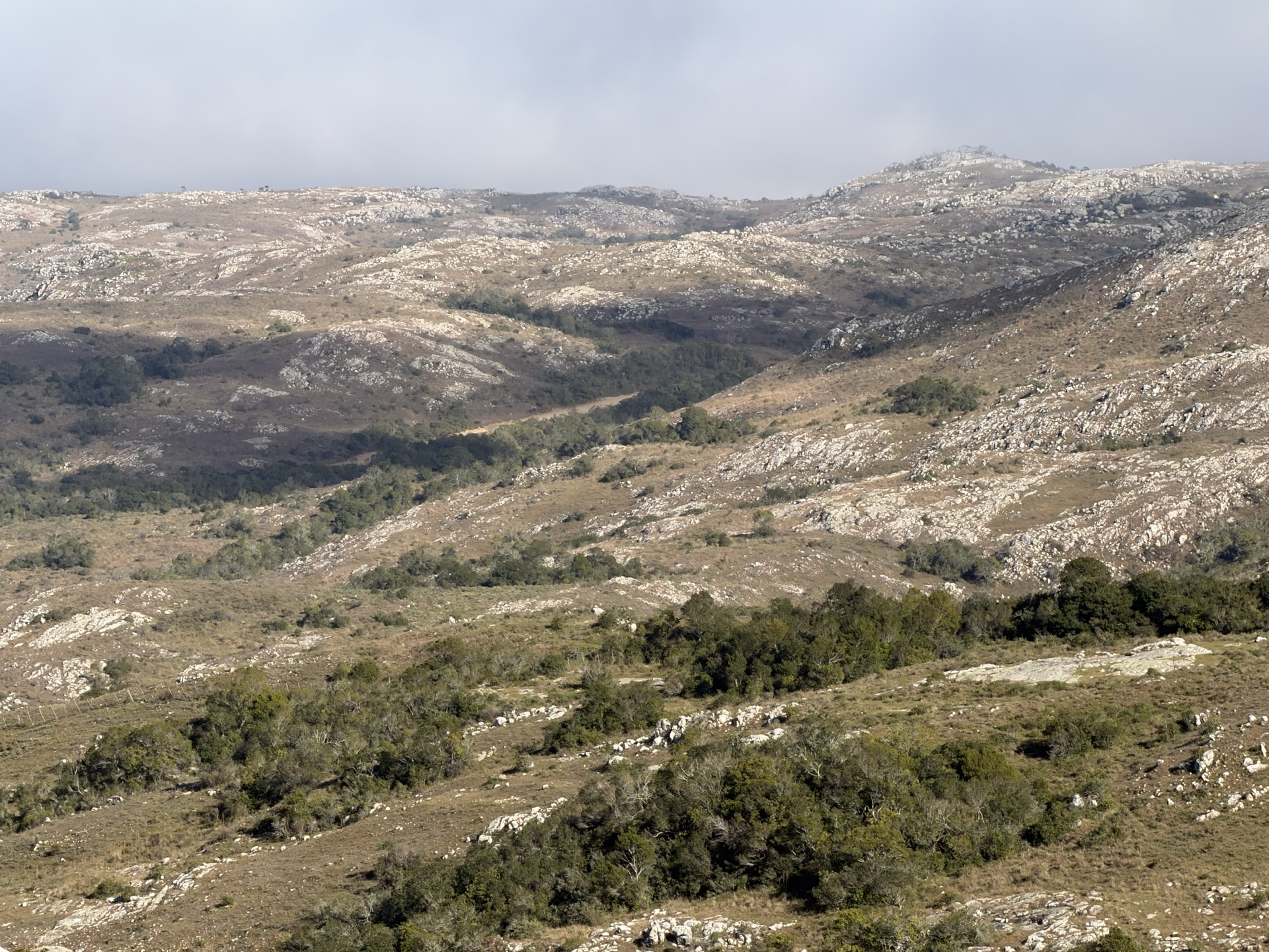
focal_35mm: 200
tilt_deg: -2.8
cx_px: 634
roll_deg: -0.4
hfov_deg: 9.9
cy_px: 476
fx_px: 7332
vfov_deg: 7.4
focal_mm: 16.89
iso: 25
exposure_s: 1/639
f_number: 2.8
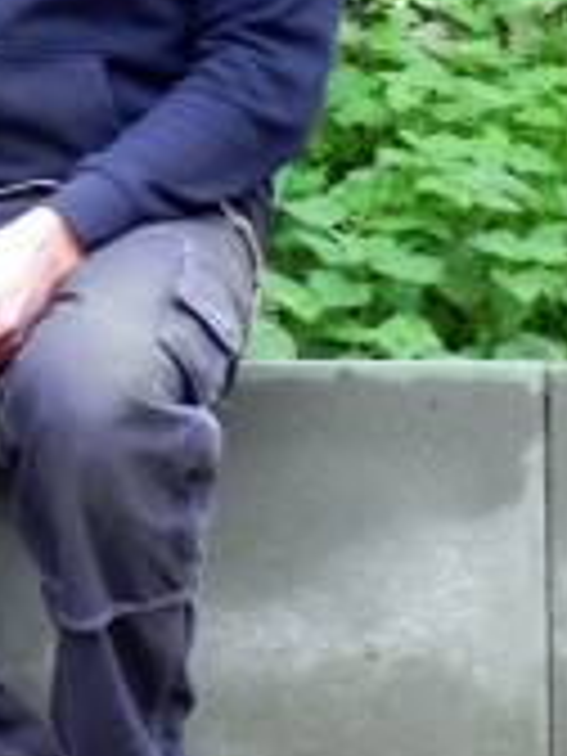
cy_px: 72
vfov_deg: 1.8
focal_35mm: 1080
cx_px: -86
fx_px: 23587
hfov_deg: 1.4
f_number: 5
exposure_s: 1/60
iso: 324
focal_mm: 67.2
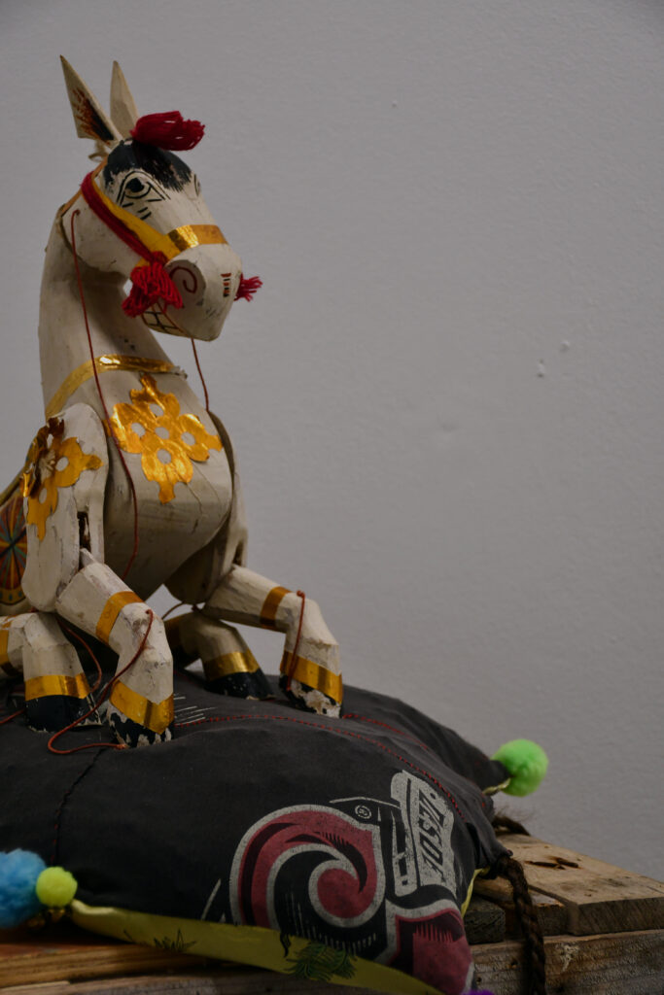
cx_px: 332
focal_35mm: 75
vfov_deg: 27.0
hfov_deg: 18.2
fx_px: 2074
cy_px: 498
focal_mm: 50
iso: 1100
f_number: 4.8
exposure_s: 1/125
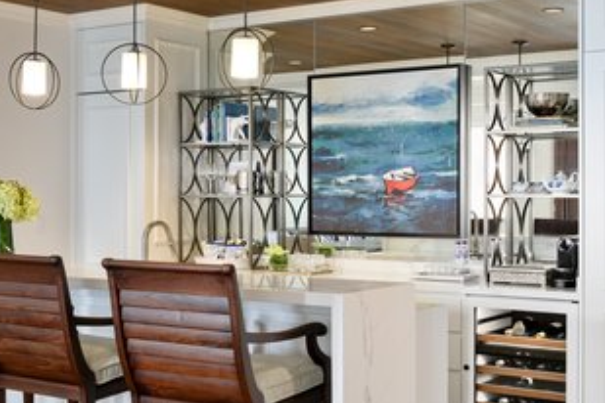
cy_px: 198
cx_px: 251
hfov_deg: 35.5
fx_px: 941
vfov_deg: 24.2
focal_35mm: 56
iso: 125
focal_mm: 36
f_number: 11
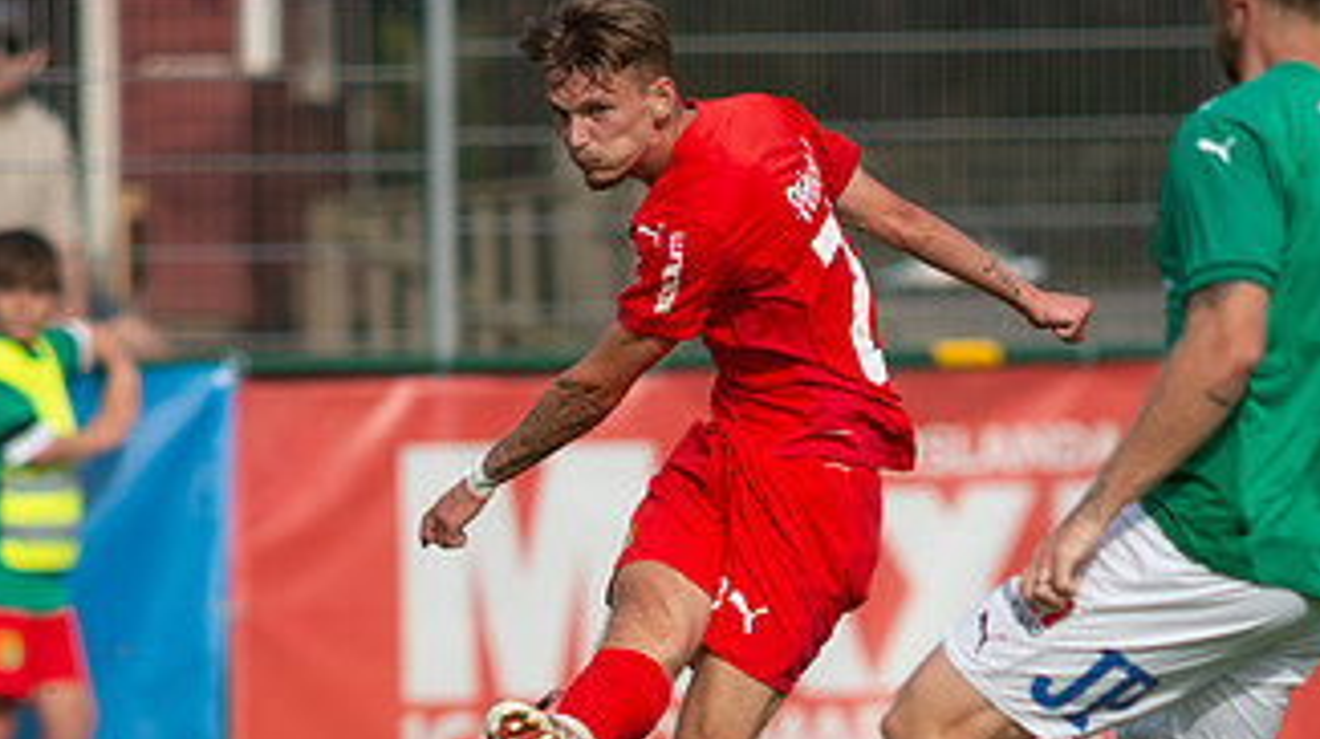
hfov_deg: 2.3
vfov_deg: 1.3
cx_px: 631
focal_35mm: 946
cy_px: 798
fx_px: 33076
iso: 140
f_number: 4
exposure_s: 1/1250
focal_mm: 420
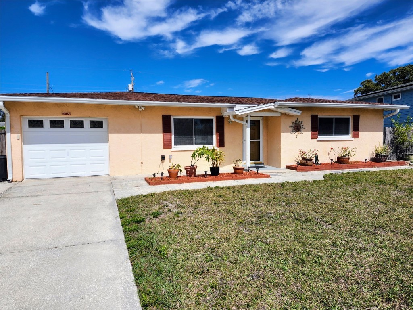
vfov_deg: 58.9
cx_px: 206
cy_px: 155
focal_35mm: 23
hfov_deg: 73.9
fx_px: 274
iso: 25
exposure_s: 1/3717
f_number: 1.8
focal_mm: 5.54
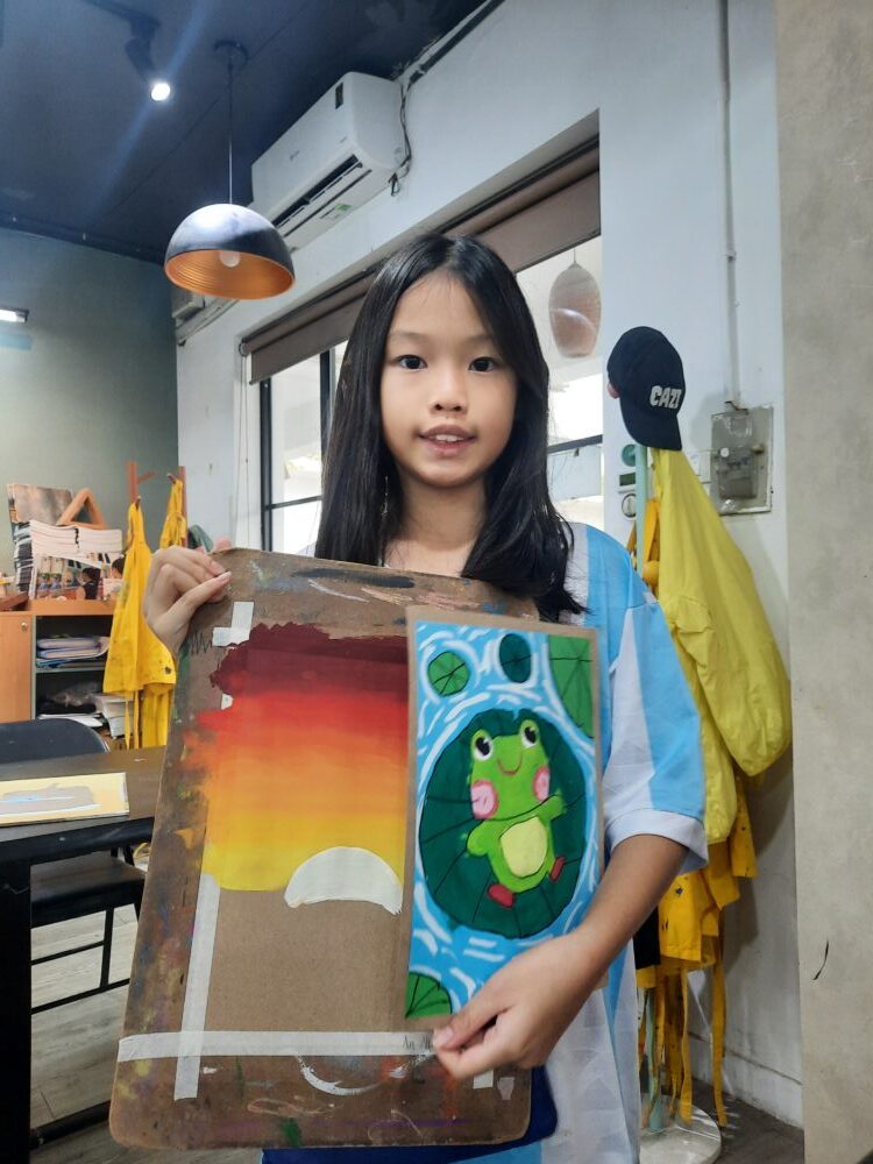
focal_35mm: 25
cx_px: 436
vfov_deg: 69.4
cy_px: 582
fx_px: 841
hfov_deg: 54.9
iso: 200
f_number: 2
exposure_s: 1/50
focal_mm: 4.6
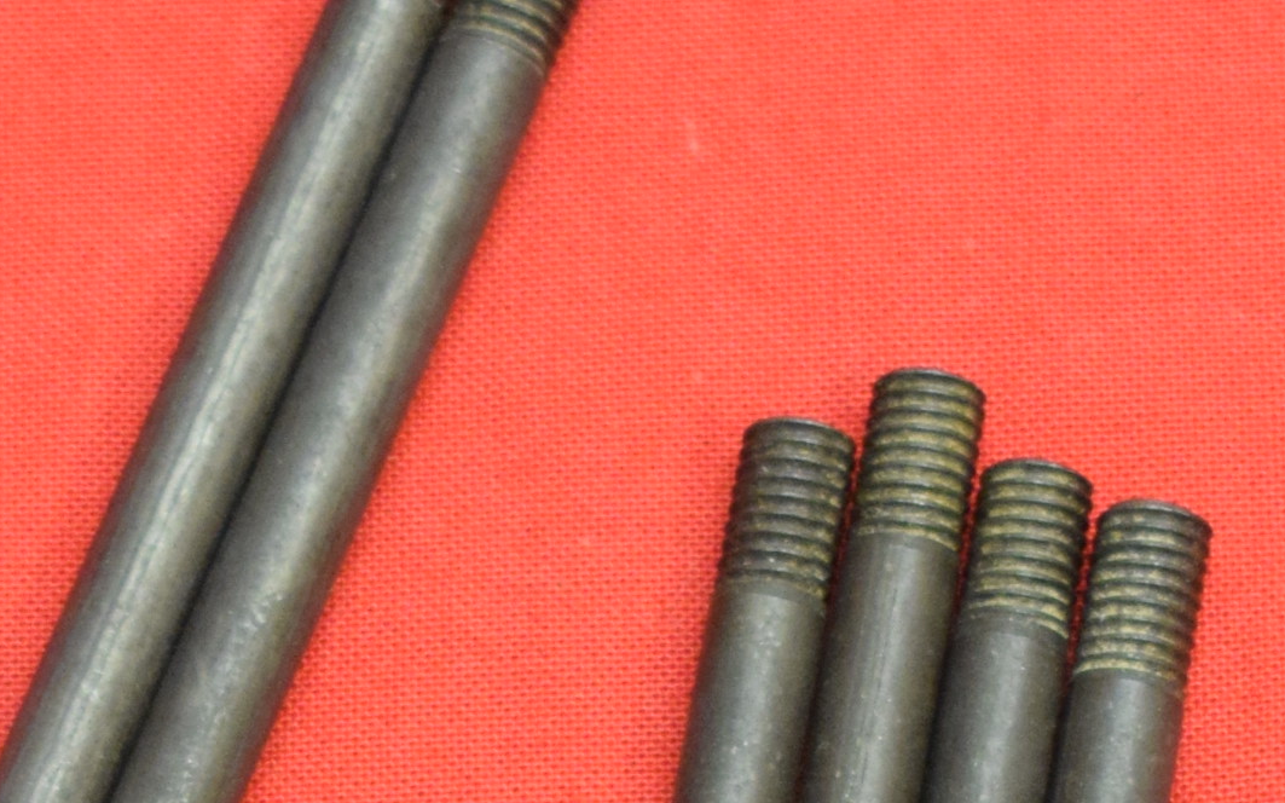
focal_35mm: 291
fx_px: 10195
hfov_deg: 7.2
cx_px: 632
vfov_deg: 4.5
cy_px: 1214
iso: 1600
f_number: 5
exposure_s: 1/60
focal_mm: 45
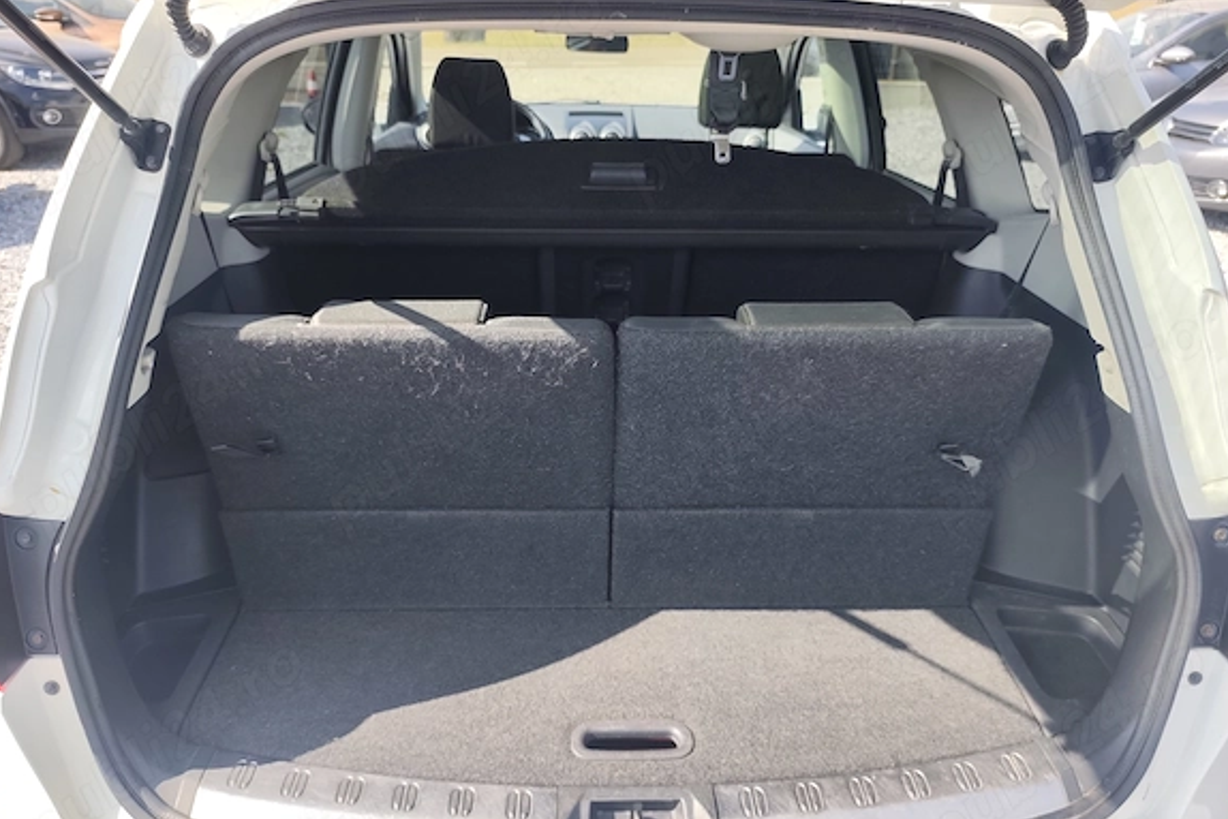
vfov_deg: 51.3
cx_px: 614
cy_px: 445
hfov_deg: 71.5
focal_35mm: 25
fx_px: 853
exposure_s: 1/329
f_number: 1.65
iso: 50
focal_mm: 6.19
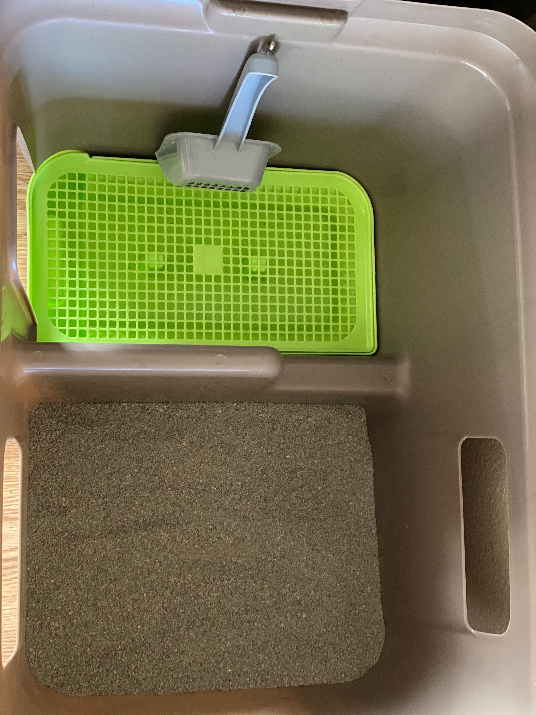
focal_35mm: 52
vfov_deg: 36.8
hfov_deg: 28.0
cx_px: 268
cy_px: 358
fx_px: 1074
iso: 400
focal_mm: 6
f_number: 2
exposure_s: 1/16
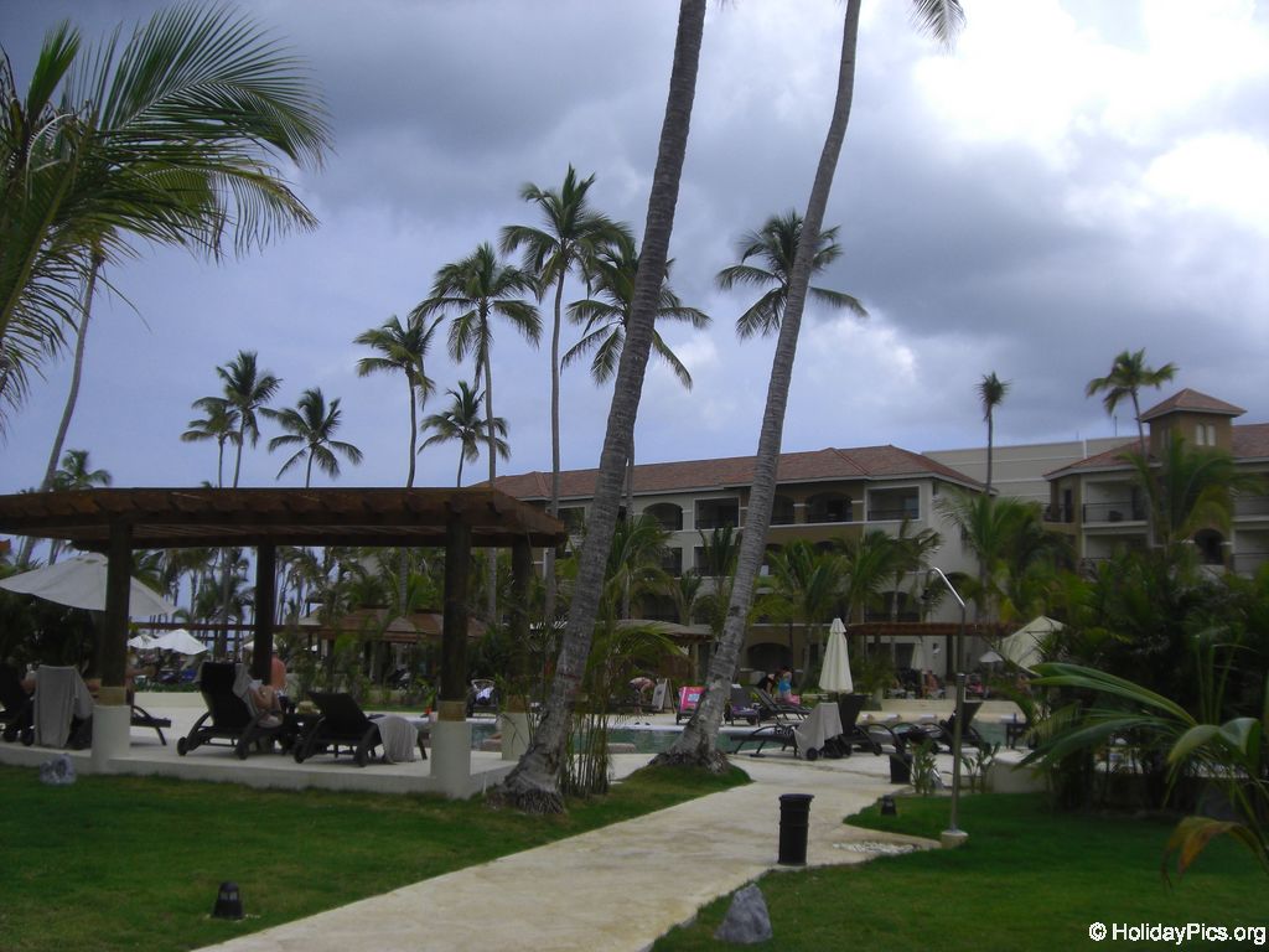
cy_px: 476
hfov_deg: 49.0
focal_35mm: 38
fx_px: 1393
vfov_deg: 37.7
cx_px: 634
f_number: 8
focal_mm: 6.2
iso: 64
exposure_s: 1/200
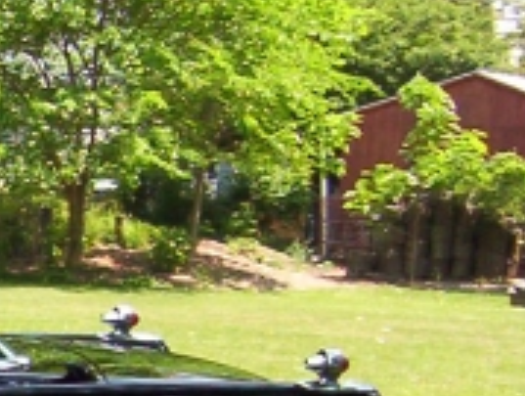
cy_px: 361
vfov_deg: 10.2
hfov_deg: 12.5
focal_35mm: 145
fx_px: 2204
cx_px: -396
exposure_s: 1/650
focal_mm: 5.54
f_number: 2.76
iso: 100
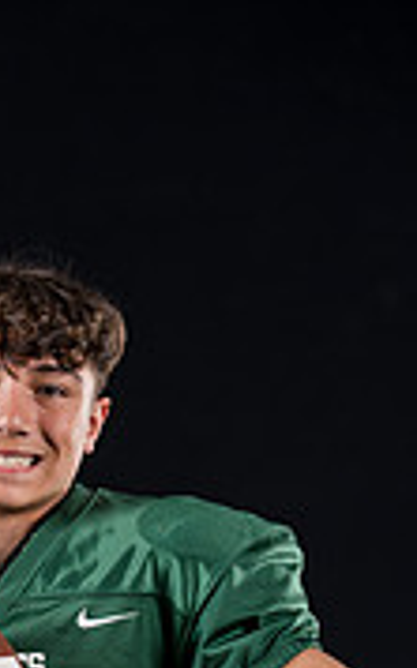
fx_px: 5154
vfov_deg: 7.4
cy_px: 807
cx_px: 30
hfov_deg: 4.6
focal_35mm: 283
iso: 200
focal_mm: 110
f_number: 4
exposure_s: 1/160
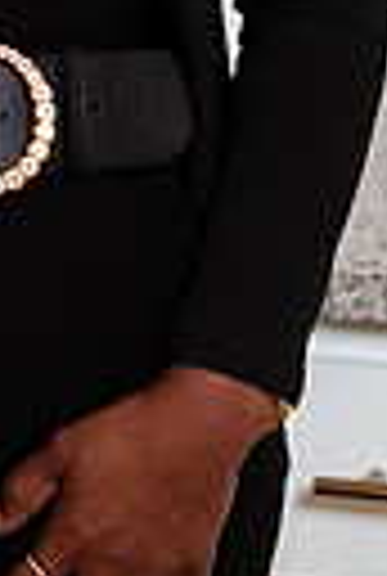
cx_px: -126
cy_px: -418
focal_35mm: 298
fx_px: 4779
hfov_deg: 4.6
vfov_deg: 6.8
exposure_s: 1/160
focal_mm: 85
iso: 50
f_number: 2.8
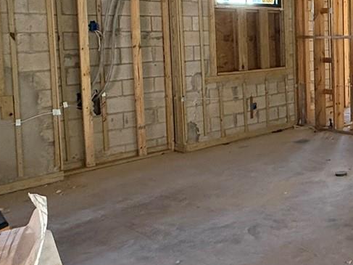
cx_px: 395
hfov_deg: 35.0
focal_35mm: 46
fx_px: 469
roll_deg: +0.3
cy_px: 60
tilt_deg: -2.5
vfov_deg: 30.9
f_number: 2.2
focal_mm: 2.22
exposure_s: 1/92
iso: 320
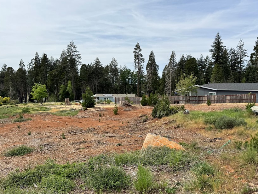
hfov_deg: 59.9
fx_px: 224
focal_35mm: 30
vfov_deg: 46.6
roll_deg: -0.9
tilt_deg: -5.8
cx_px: 137
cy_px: 112
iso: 80
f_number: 1.78
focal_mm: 6.76
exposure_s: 1/4950
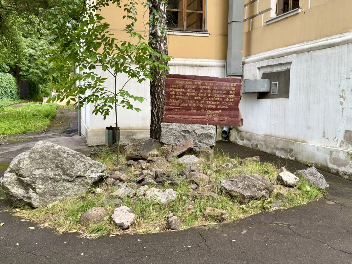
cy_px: 132
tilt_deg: -3.4
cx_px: 176
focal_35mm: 39
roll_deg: -0.7
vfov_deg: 36.8
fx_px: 397
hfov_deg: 47.9
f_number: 1.78
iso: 64
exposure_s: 1/199
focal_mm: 6.76
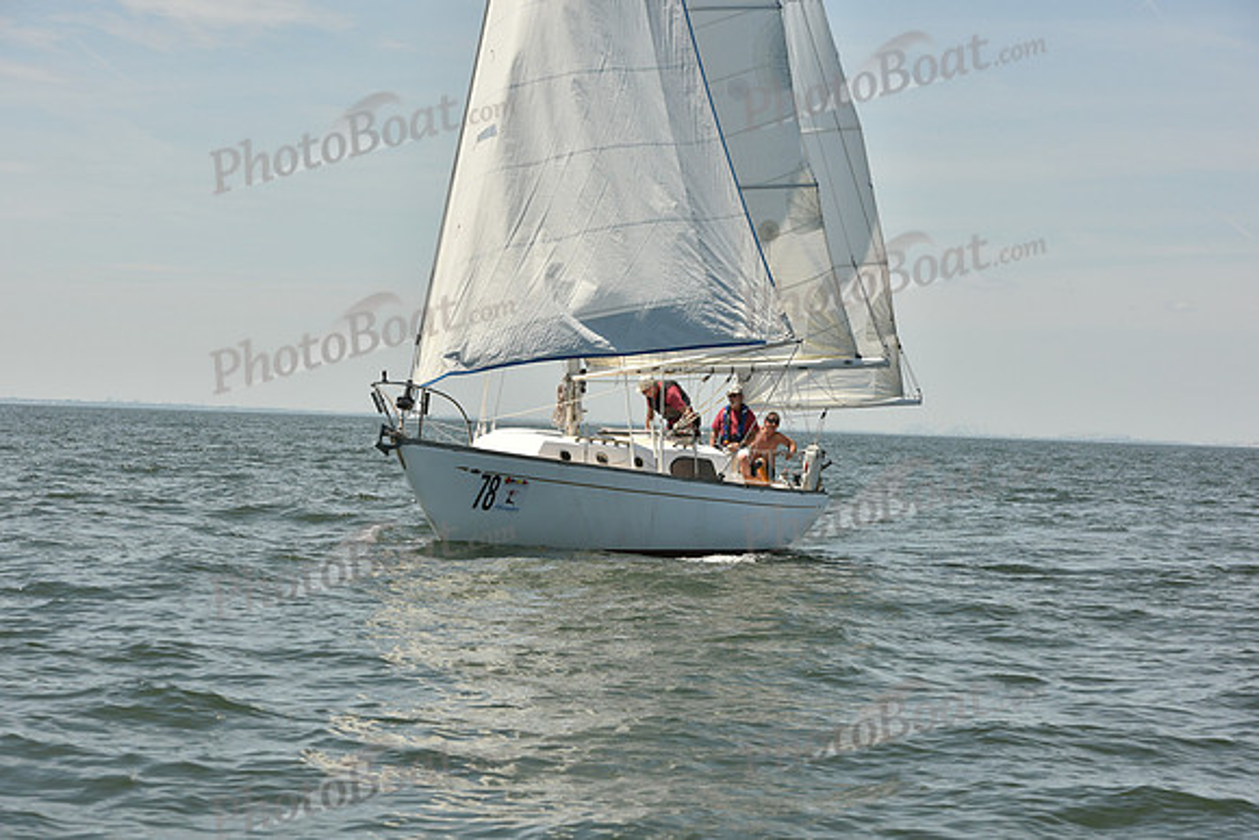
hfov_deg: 20.8
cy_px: 420
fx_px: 3428
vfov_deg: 14.0
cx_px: 630
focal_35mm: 98
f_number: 8
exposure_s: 1/1600
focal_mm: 98
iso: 320
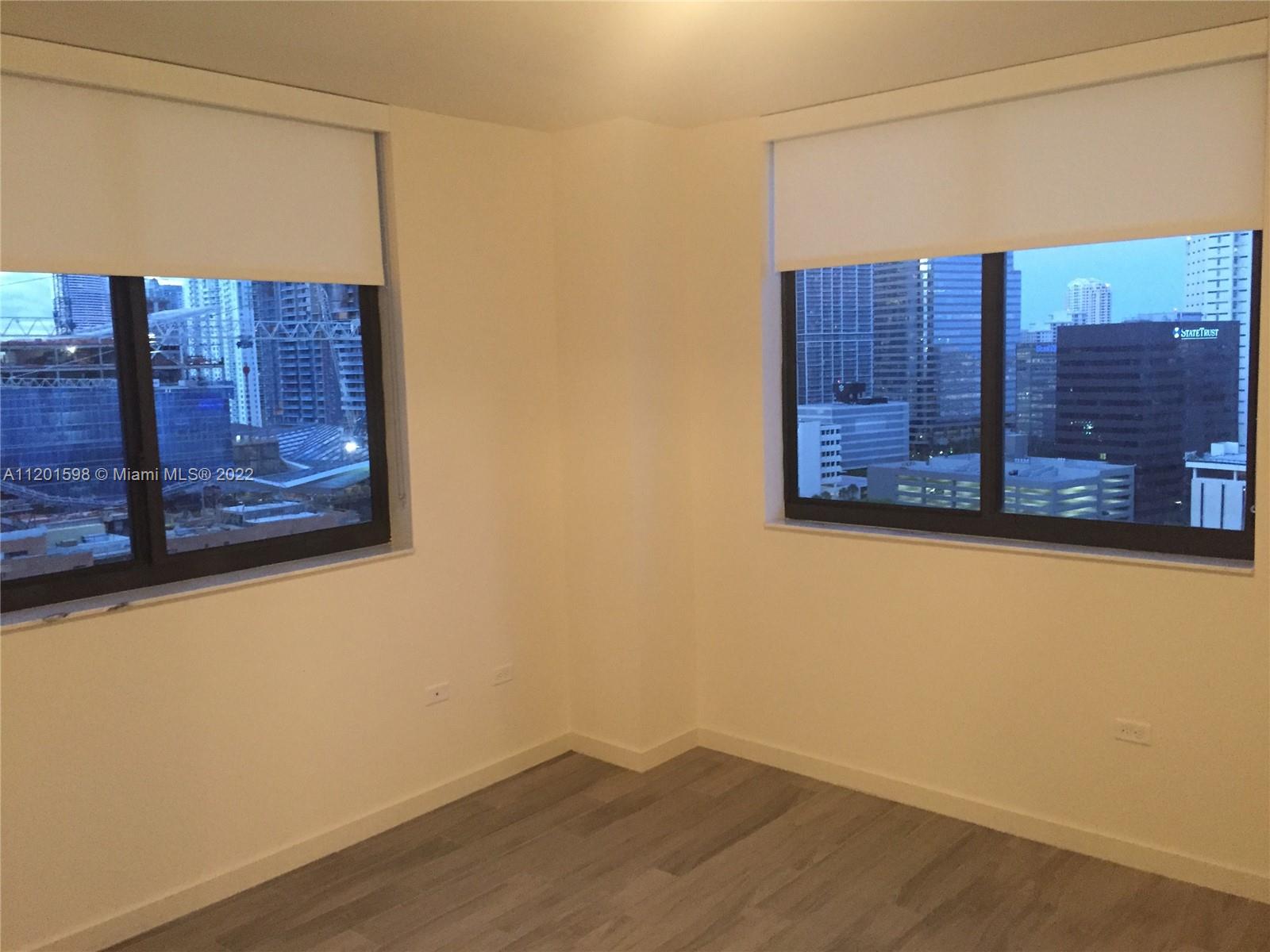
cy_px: 476
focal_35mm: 29
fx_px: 1064
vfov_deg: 48.2
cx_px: 635
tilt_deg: -6.4
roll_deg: +0.9
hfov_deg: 61.7
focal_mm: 4.15
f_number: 2.2
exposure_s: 1/15
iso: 320
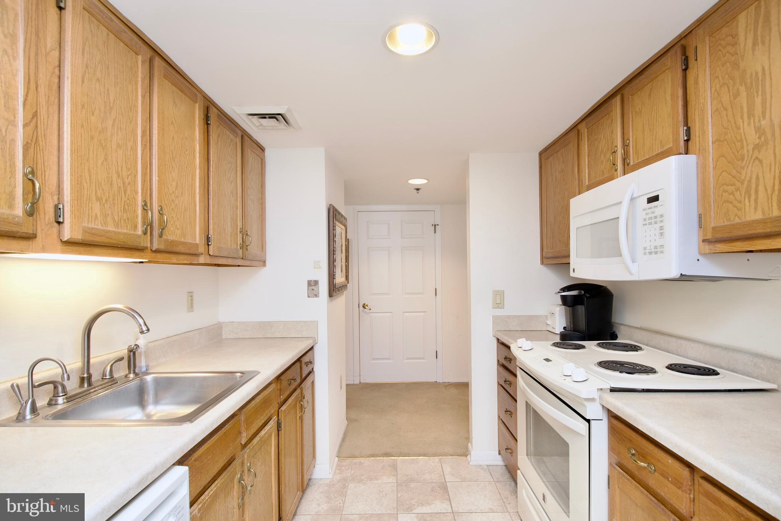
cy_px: 260
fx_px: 347
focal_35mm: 16
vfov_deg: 73.7
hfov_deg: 96.7
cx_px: 390
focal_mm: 11
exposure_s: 1/15
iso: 320
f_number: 7.1
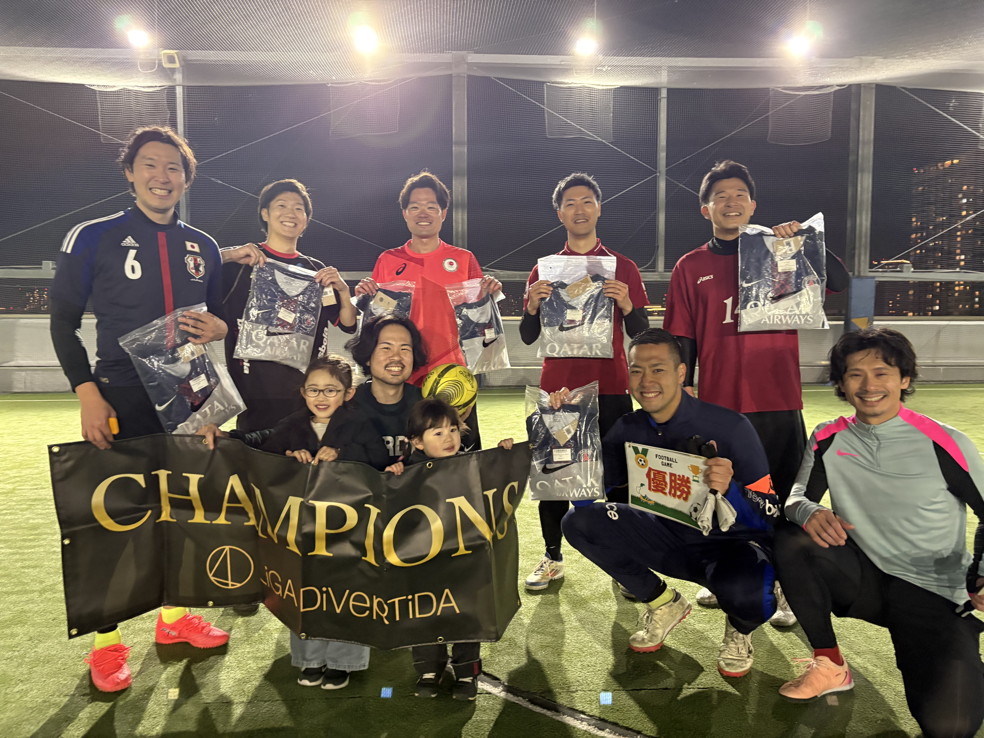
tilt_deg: -2.6
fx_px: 739
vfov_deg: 53.1
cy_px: 369
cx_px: 492
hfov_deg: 67.3
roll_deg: -1.2
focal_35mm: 26
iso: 500
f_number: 1.6
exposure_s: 1/33
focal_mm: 5.96
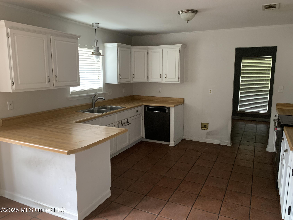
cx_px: 146
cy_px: 110
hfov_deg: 67.3
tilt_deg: -8.5
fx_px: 220
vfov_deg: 53.1
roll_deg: +1.7
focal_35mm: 26
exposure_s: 1/40
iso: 400
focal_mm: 4.25
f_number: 1.8
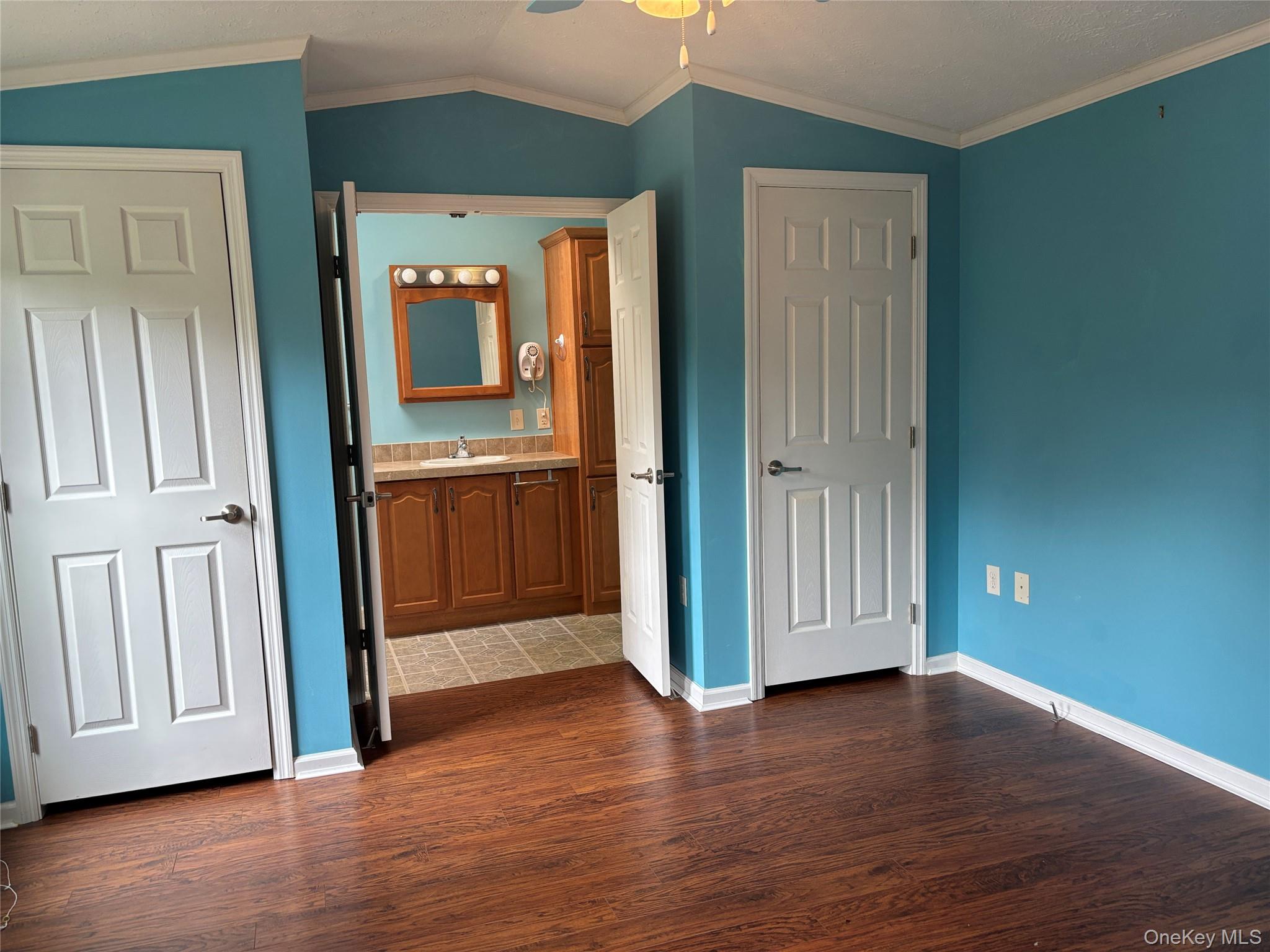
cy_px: 476
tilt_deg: -6.2
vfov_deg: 53.1
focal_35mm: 26
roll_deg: +1.5
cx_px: 635
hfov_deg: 67.3
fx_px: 954
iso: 64
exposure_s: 1/60
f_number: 1.6
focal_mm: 5.96
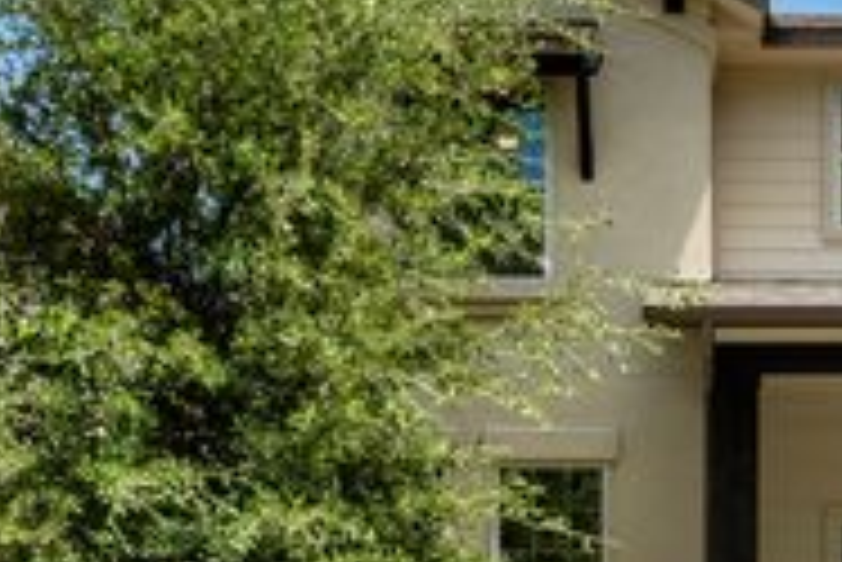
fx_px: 983
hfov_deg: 44.4
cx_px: 657
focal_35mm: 42
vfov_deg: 31.2
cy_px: 438
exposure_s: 1/60
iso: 250
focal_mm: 10.5
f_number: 11
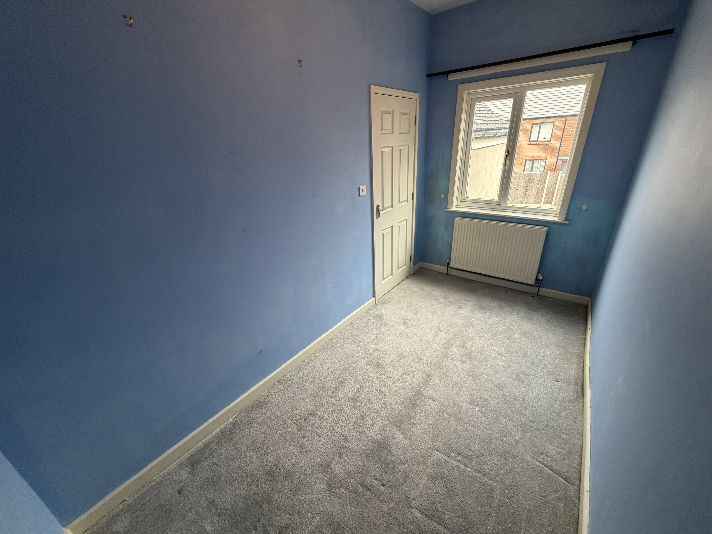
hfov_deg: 102.1
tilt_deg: -23.3
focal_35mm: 14
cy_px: 267
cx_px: 356
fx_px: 288
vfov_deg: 85.7
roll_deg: +4.1
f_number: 2.2
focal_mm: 2.22
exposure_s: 1/100
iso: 250
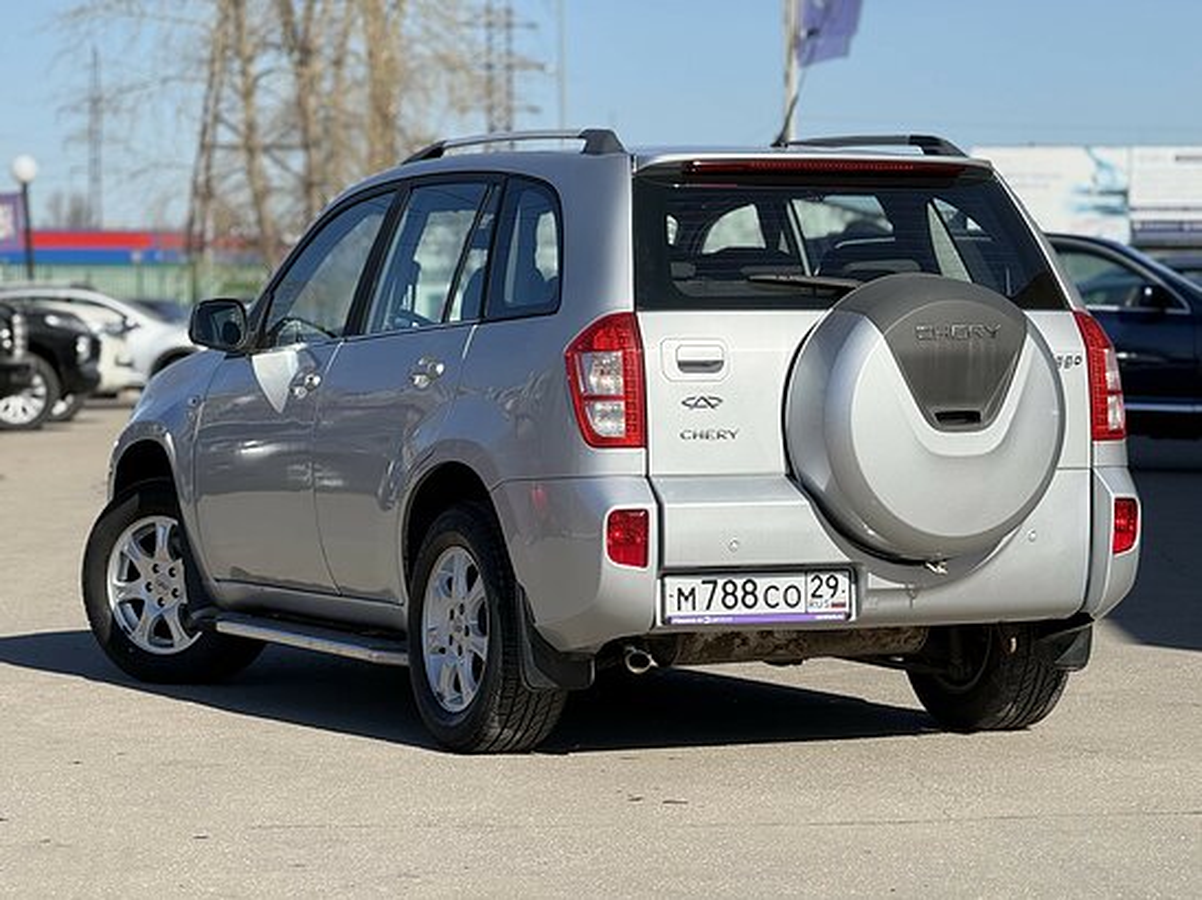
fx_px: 4163
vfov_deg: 12.3
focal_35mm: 120
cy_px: 450
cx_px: 601
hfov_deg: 16.4
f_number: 2.8
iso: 64
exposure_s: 1/1186
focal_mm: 15.66
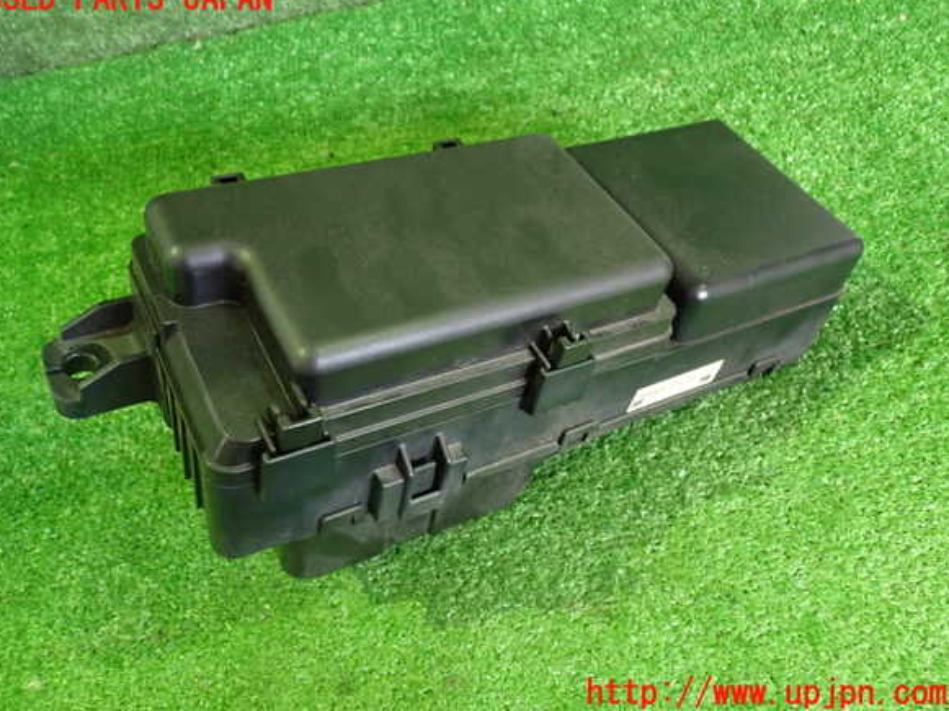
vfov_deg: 45.4
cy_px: 347
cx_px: 466
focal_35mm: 31
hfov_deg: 58.4
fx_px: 849
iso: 800
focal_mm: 5.4
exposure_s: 1/25
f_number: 2.3
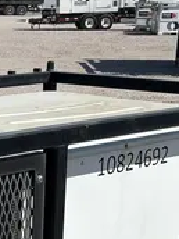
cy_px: 322
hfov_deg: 13.0
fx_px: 765
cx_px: -39
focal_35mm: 111
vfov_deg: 16.6
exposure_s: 1/7194
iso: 50
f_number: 1.6
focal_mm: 5.96
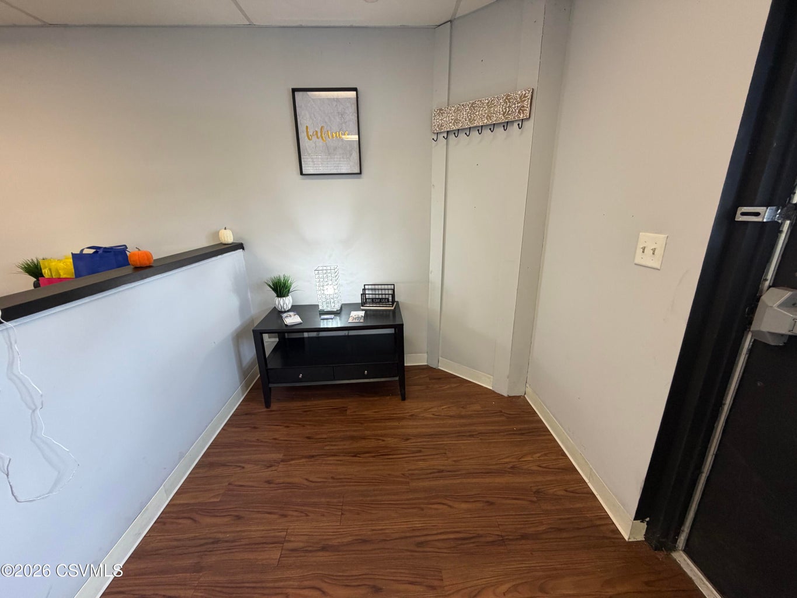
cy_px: 299
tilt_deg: -16.2
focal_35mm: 14
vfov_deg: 85.7
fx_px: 322
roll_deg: +1.4
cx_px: 398
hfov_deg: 102.1
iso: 250
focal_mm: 2.22
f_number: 2.2
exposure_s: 1/120
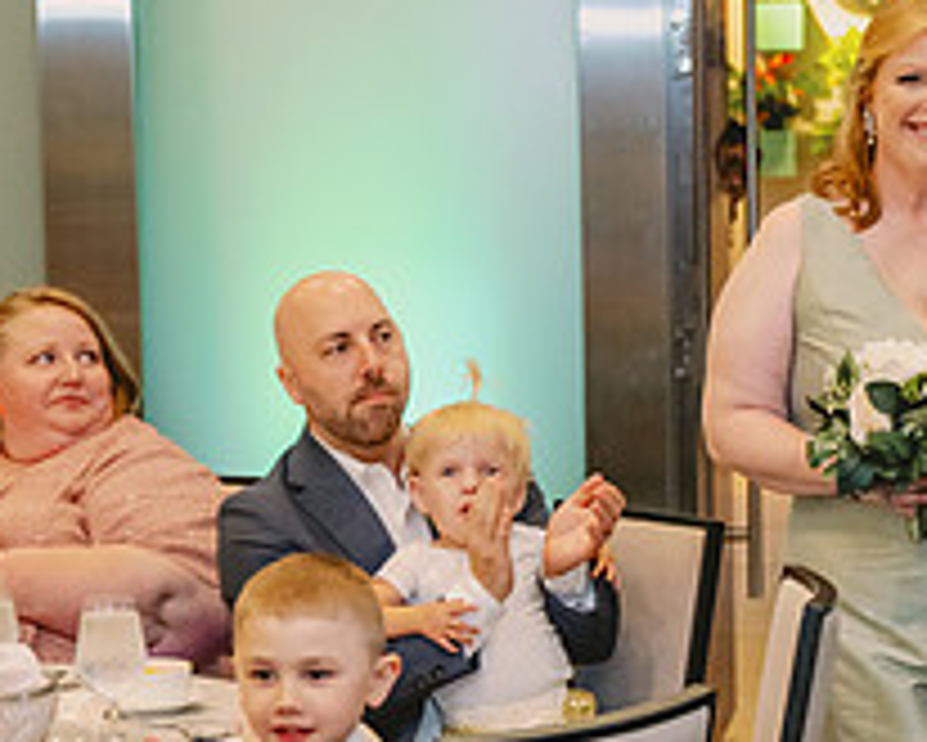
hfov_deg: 14.6
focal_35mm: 129
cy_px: 375
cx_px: 958
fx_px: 3541
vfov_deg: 12.0
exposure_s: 1/160
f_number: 2.8
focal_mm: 45
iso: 1600
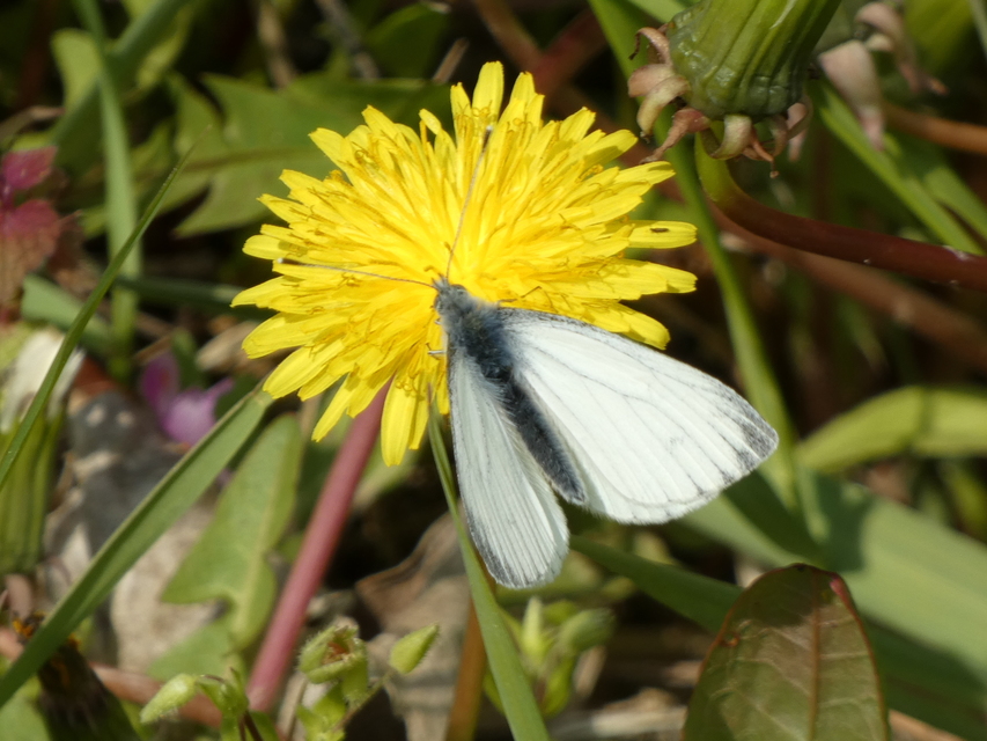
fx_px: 19420
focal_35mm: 681
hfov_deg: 2.9
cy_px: 370
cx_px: 494
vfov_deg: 2.2
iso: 80
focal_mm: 121.9
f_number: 5.6
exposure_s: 1/250
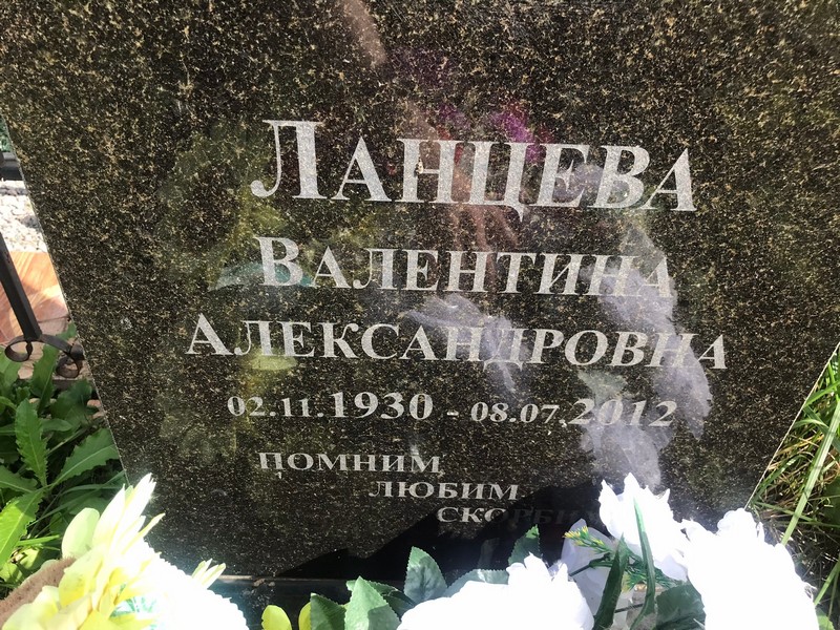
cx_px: 420
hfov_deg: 63.4
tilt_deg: -39.5
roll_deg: -3.2
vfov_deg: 49.7
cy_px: 315
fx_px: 679
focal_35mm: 28
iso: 20
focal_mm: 3.99
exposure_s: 1/785
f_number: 1.8
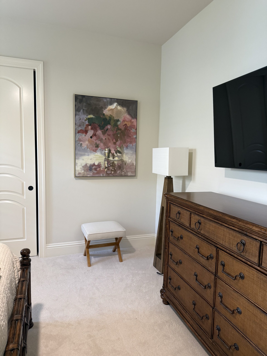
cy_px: 178
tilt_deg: -5.8
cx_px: 134
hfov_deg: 56.8
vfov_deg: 71.6
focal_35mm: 24
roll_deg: -1.1
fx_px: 247
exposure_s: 1/60
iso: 200
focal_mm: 6.76
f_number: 1.78
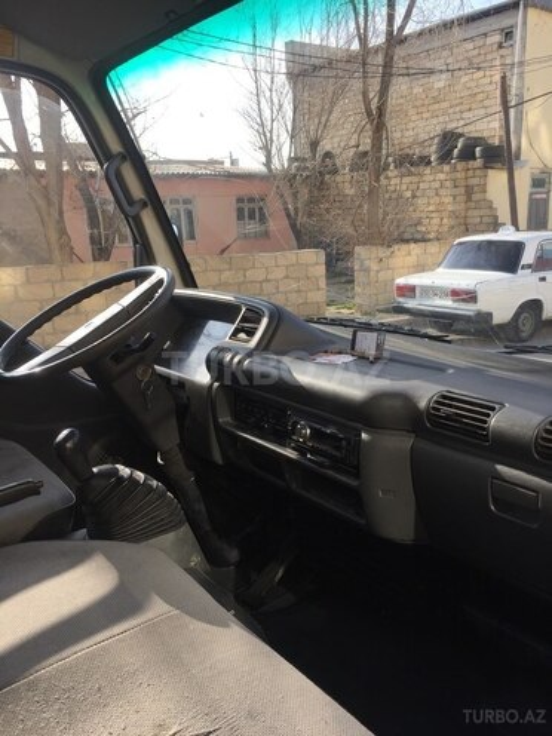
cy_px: 368
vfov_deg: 61.7
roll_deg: +2.2
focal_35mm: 29
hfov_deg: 48.2
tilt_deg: -12.1
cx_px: 276
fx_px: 617
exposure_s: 1/706
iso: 32
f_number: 2.2
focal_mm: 4.15
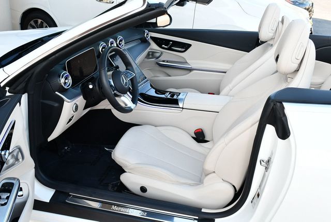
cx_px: 166
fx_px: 331
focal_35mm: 36
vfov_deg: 36.9
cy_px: 111
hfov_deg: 53.1
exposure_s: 1/250
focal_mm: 18
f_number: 5.6
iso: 400
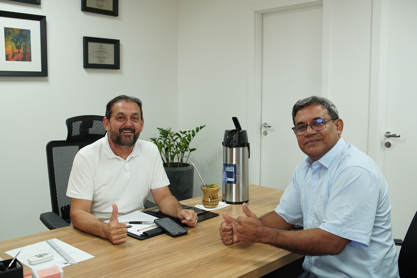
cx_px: 208
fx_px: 400
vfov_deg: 38.4
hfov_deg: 55.1
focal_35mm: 34
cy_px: 139
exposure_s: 1/100
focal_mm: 23
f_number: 4
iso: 1250
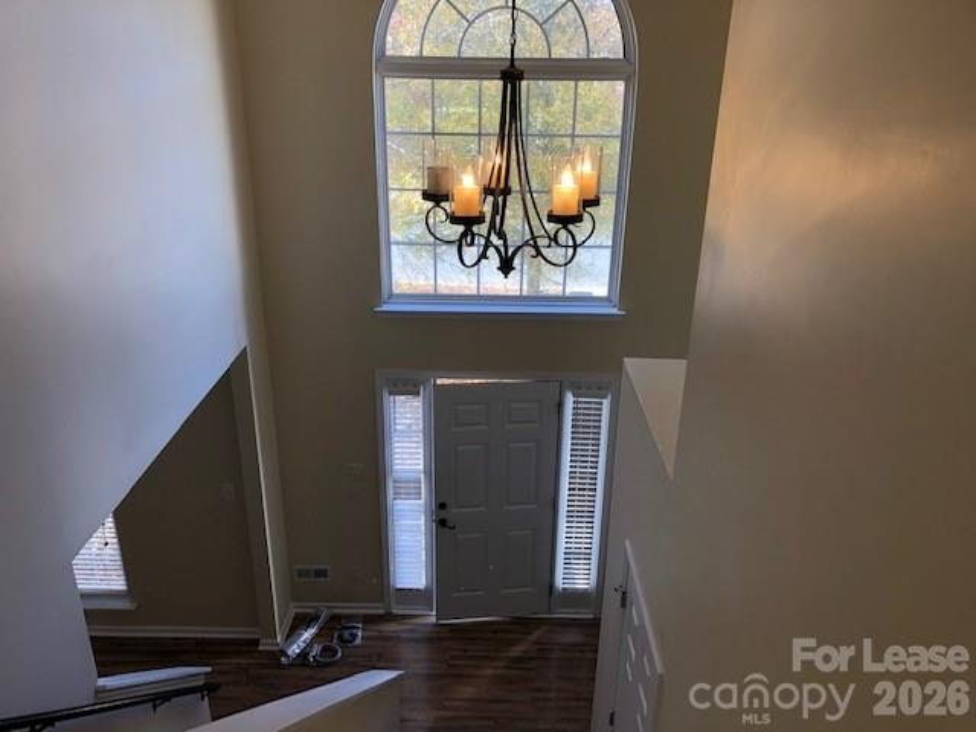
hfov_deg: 63.4
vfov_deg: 49.7
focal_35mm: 28
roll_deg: +0.1
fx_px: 789
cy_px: 366
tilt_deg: -23.0
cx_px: 488
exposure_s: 1/120
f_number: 1.8
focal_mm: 4
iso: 40
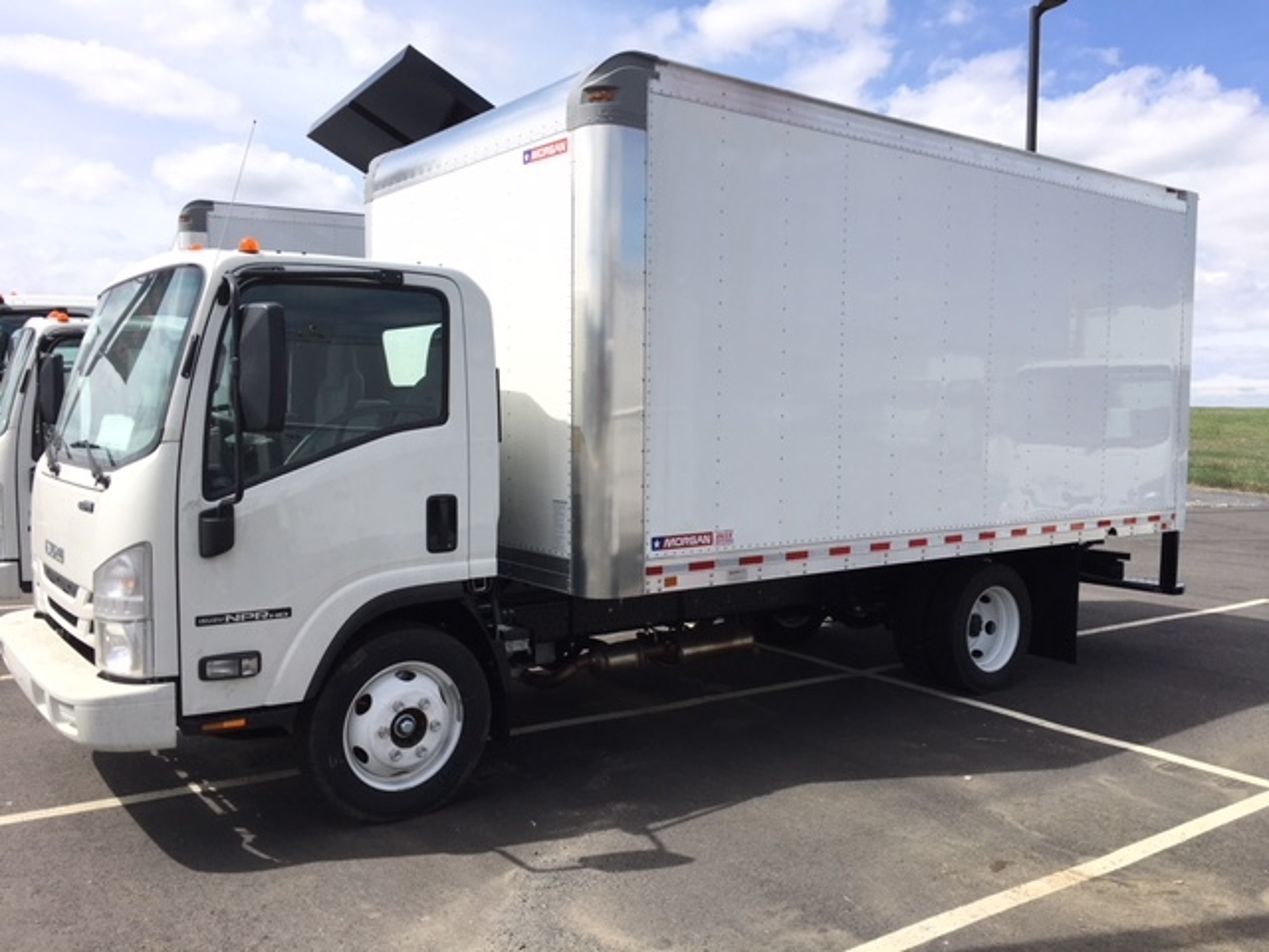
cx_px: 634
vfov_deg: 48.2
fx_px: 1063
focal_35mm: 29
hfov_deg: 61.7
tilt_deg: -3.5
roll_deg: -0.2
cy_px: 476
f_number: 2.2
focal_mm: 4.15
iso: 25
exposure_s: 1/2024
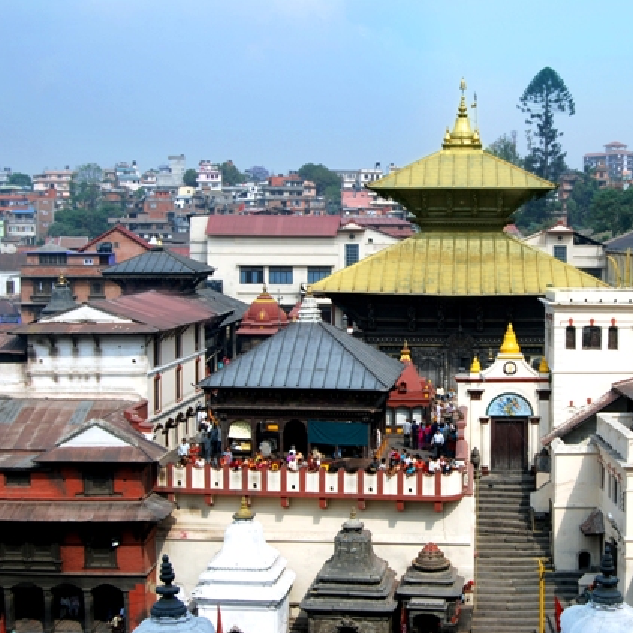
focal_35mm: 54
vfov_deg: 31.6
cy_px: 317
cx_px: 434
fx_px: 1117
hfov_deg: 31.3
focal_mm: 28
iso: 100
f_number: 7.1
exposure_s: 1/200
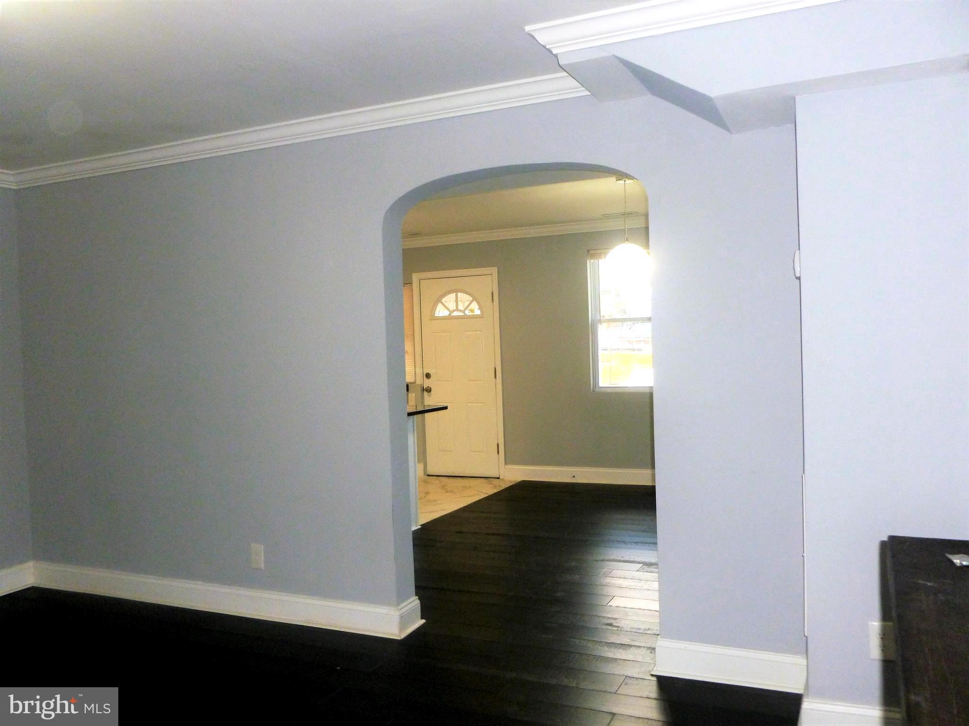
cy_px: 363
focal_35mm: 28
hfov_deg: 63.4
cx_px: 484
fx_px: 784
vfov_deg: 49.7
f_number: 3.3
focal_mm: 5
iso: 200
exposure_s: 1/60
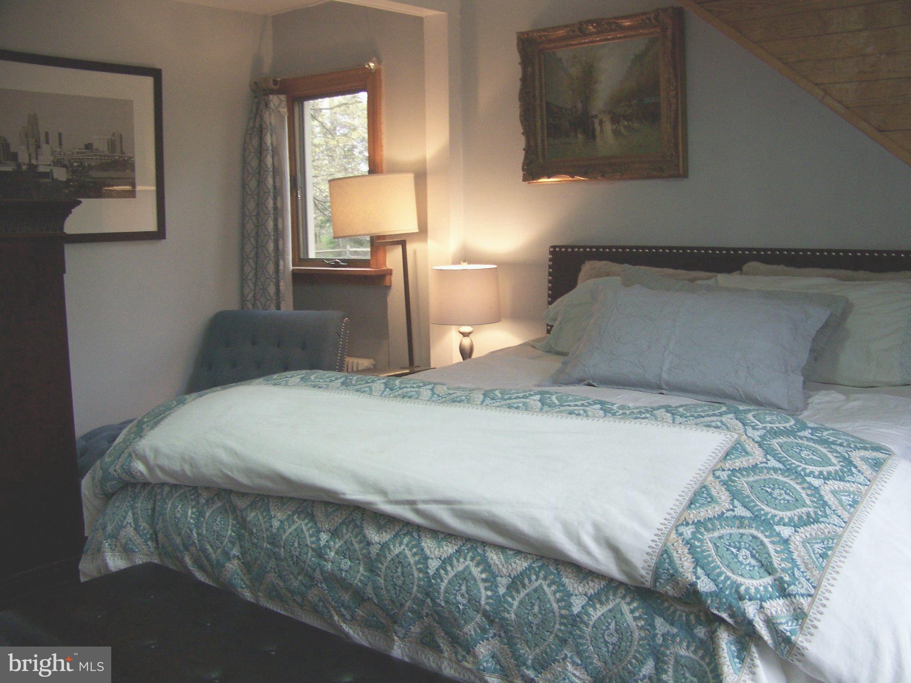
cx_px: 456
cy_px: 342
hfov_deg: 51.4
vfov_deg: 39.7
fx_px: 947
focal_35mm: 36
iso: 125
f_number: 2.8
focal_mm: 5.85
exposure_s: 1/30
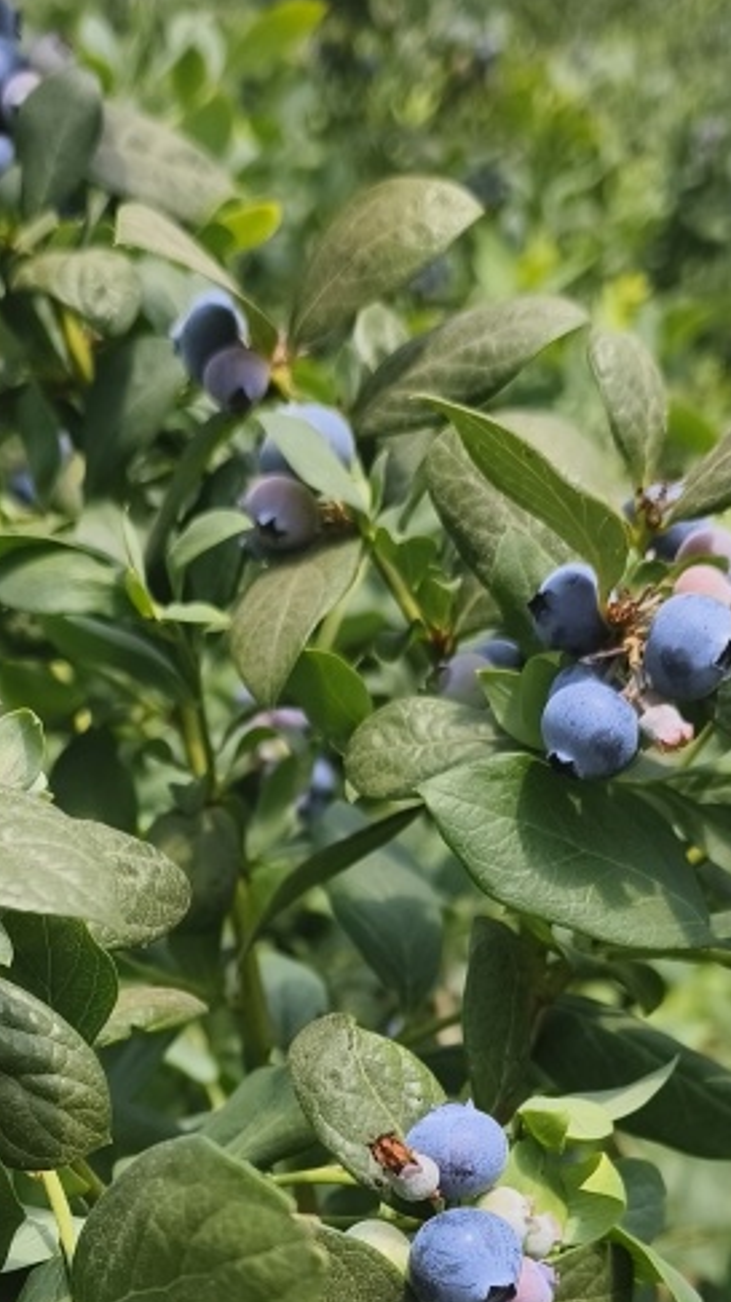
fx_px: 1897
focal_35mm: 55
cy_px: 1097
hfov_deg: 21.7
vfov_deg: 36.2
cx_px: 260
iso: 72
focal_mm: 5.5
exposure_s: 1/2101
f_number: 1.75
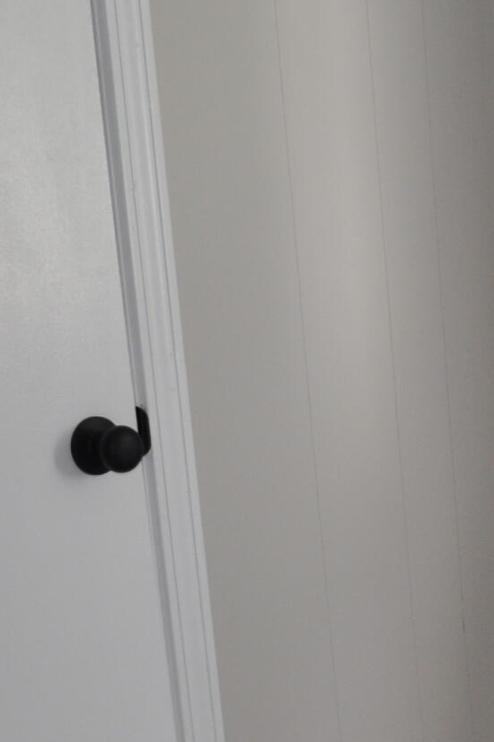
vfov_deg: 20.3
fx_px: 2019
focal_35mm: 98
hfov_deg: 12.6
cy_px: 711
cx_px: 922
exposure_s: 1/160
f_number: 3.5
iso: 400
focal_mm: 18
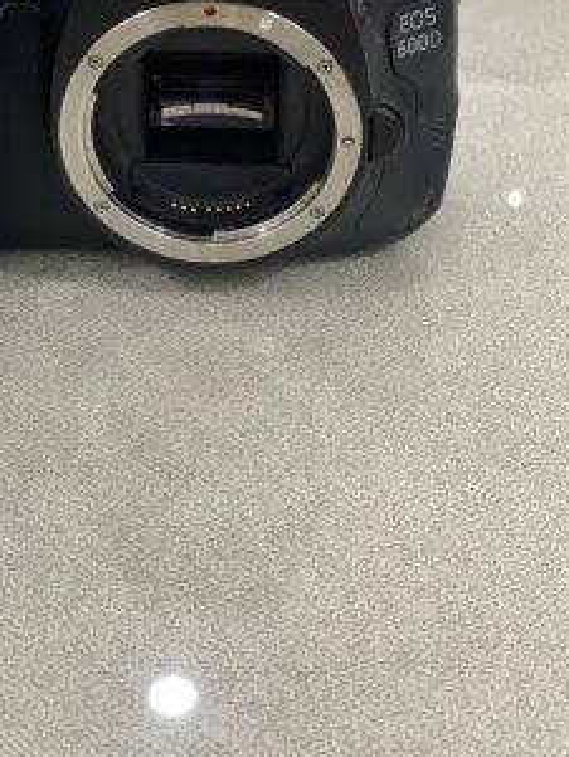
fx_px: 1511
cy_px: 274
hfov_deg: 21.3
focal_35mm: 69
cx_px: 217
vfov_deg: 28.0
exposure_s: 1/100
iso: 200
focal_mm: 6
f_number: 2
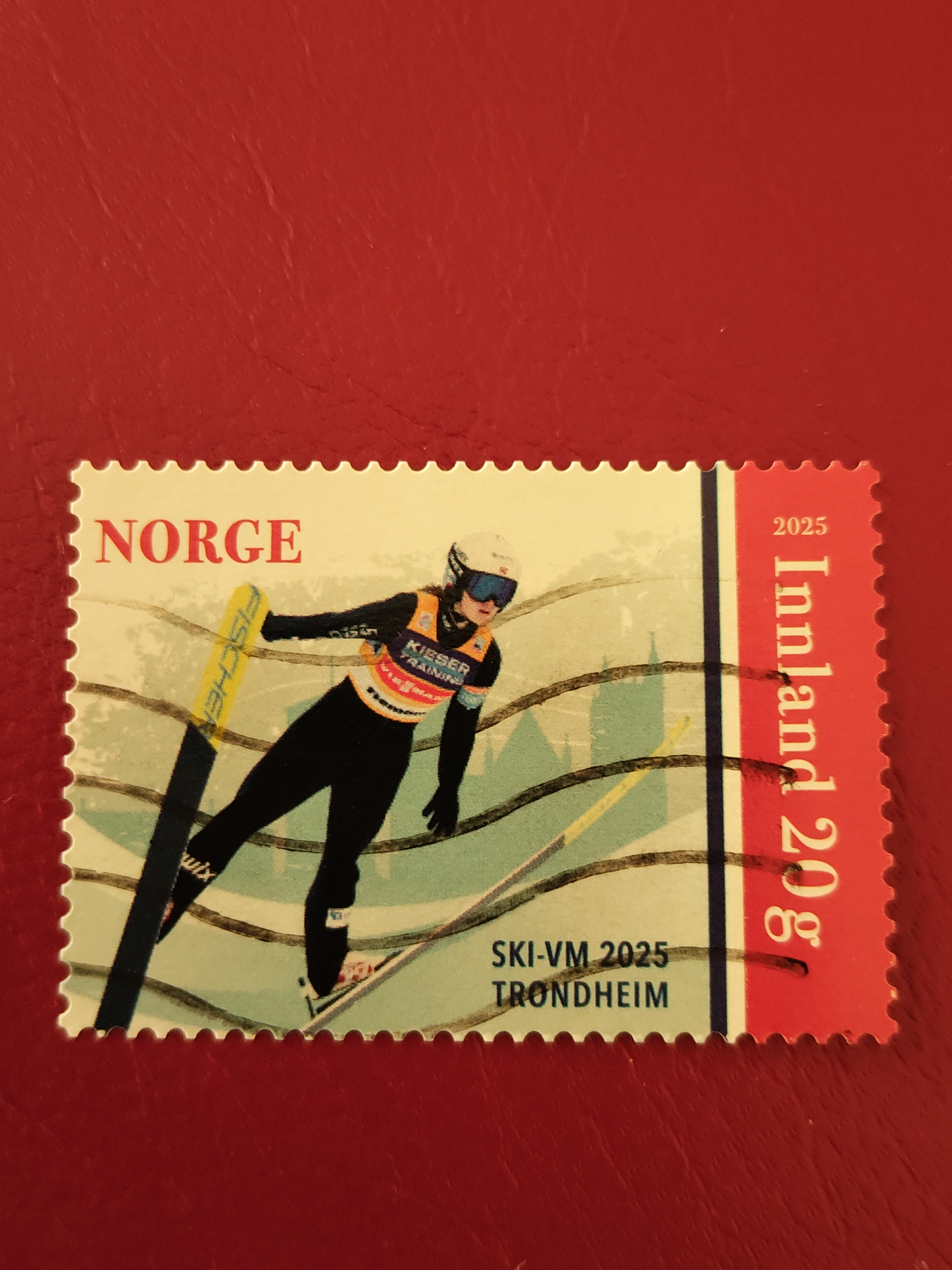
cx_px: 476
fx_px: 1320
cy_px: 635
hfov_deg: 39.7
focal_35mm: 36
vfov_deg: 51.4
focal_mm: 4.15
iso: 810
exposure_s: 1/20
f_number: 1.8
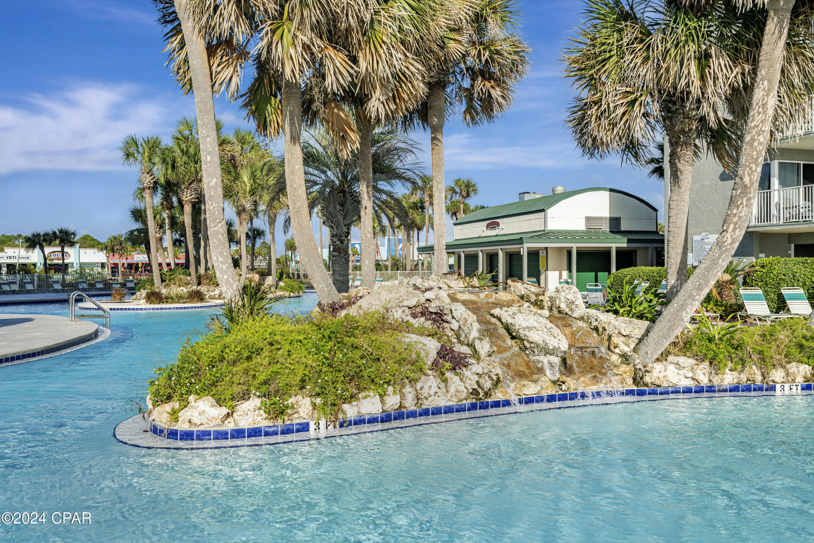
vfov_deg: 41.1
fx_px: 723
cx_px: 407
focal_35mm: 32
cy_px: 272
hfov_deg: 58.7
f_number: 8
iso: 100
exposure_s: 1/500
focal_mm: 32
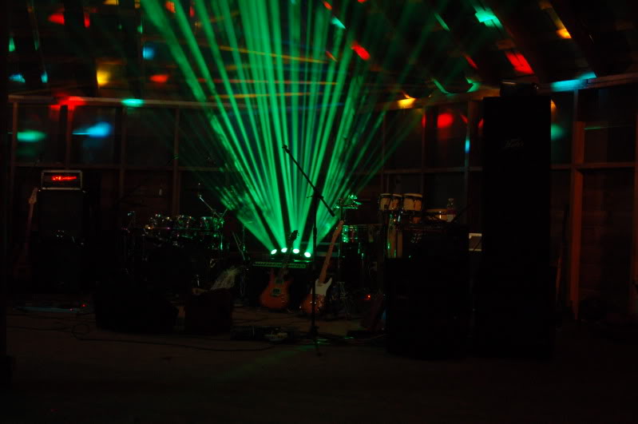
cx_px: 319
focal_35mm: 42
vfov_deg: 31.8
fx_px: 744
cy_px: 212
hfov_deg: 46.4
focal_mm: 28
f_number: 3.3
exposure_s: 1
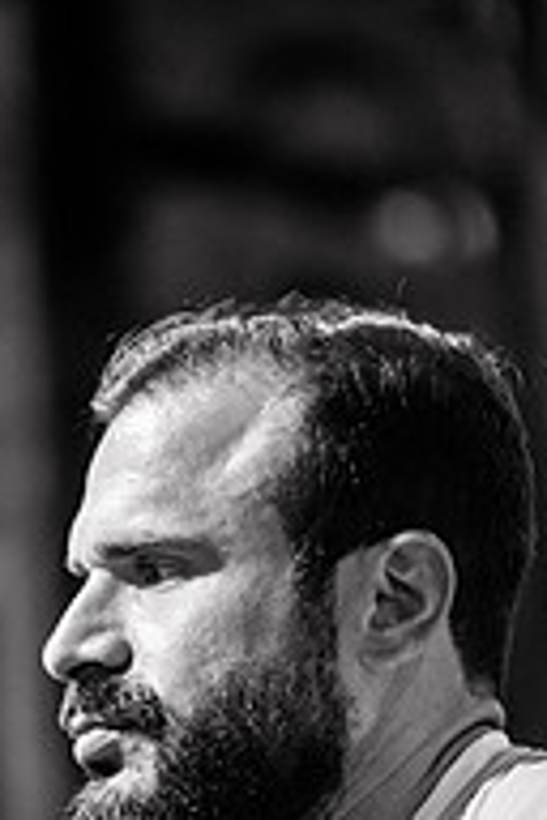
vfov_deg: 10.3
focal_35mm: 199
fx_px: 4535
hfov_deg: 6.9
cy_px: 760
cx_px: 132
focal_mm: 85
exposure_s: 1/800
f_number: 1.2
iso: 1000
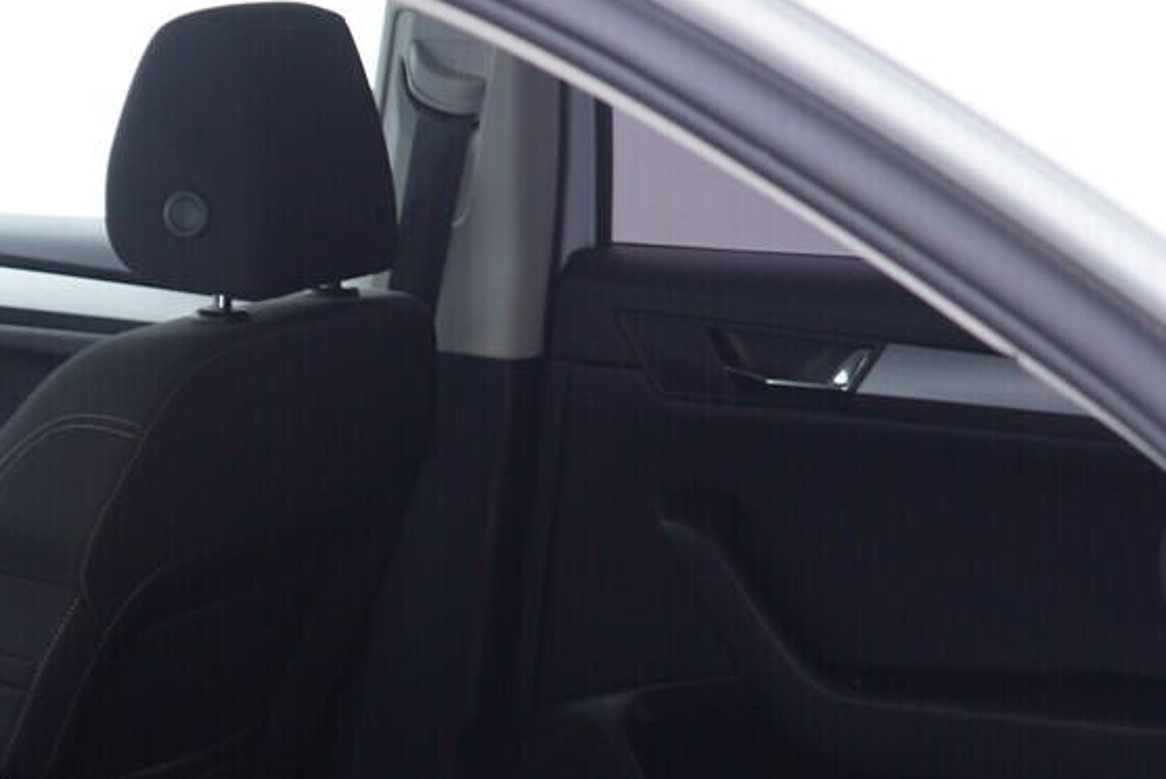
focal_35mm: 93
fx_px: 3014
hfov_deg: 21.1
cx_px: -6
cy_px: 928
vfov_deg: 14.3
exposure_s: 1/40
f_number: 2.8
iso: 200
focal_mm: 24
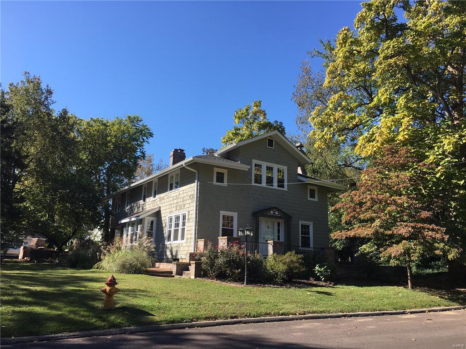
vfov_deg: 48.2
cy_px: 174
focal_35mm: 29
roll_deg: -2.4
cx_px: 233
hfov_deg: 61.7
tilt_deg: +13.8
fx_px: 390
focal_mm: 4.15
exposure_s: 1/836
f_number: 2.2
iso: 25
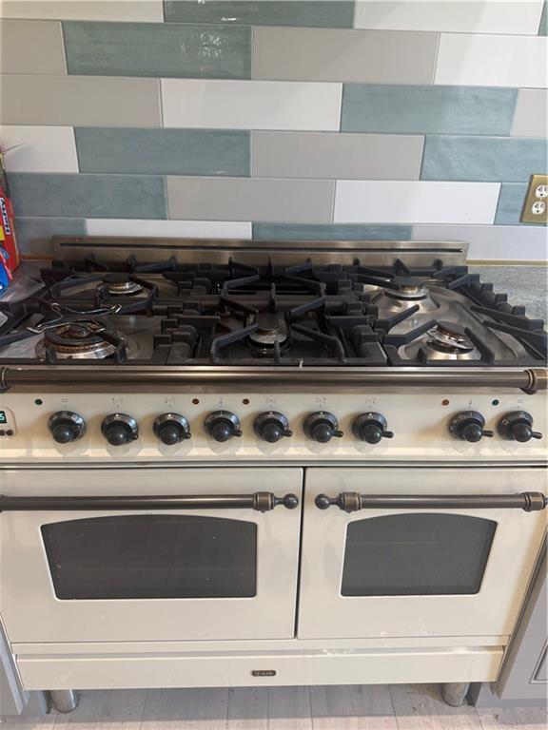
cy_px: 365
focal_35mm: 24
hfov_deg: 56.8
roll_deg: -2.4
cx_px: 274
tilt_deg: -24.9
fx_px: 507
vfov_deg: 71.6
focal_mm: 6.76
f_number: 1.78
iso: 160
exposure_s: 1/60
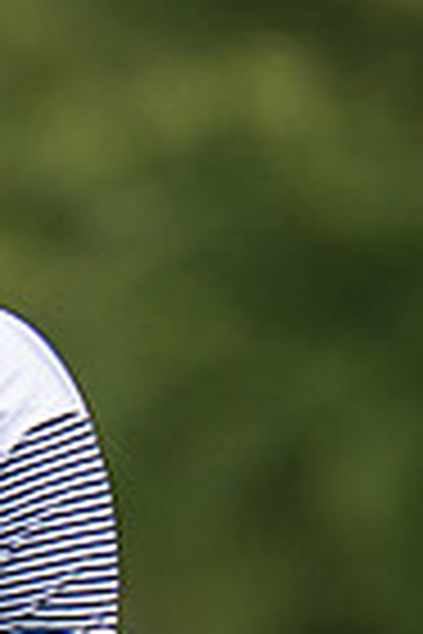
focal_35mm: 3202
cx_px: -228
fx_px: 56431
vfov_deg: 0.6
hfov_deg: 0.4
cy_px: 1464
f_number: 3.2
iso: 125
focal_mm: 200
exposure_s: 1/1250
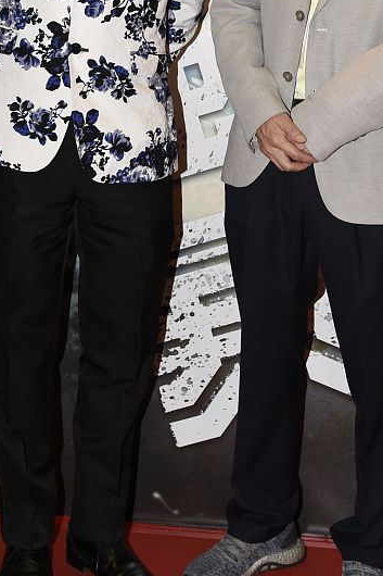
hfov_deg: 15.9
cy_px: 80
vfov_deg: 23.2
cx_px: 220
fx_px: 1373
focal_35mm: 86
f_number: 5
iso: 1600
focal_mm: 38
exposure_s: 1/200
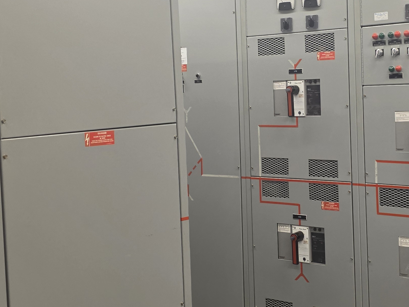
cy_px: 142
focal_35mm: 57
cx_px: 311
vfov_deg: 25.7
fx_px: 674
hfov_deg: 33.1
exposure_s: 1/120
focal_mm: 6.3
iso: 200
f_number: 1.7
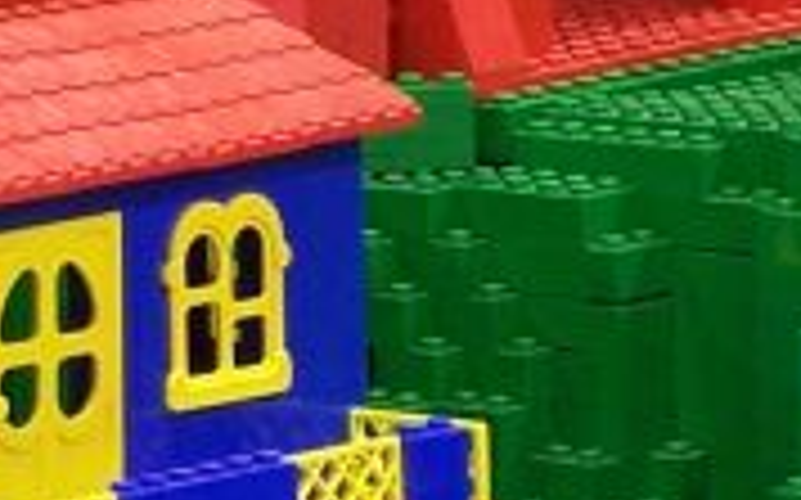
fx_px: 16995
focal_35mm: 779
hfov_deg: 2.7
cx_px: 428
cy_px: -95
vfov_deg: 1.7
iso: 80
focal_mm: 21.2
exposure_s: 1/2
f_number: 3.2
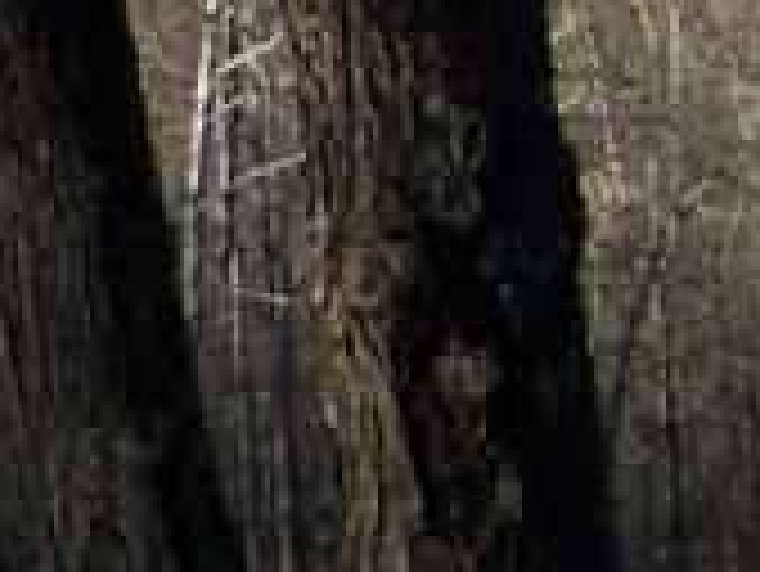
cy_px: -401
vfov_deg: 6.7
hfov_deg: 7.8
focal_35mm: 218
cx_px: -1529
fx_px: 4790
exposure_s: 1/640
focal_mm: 5.85
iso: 69
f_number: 2.8
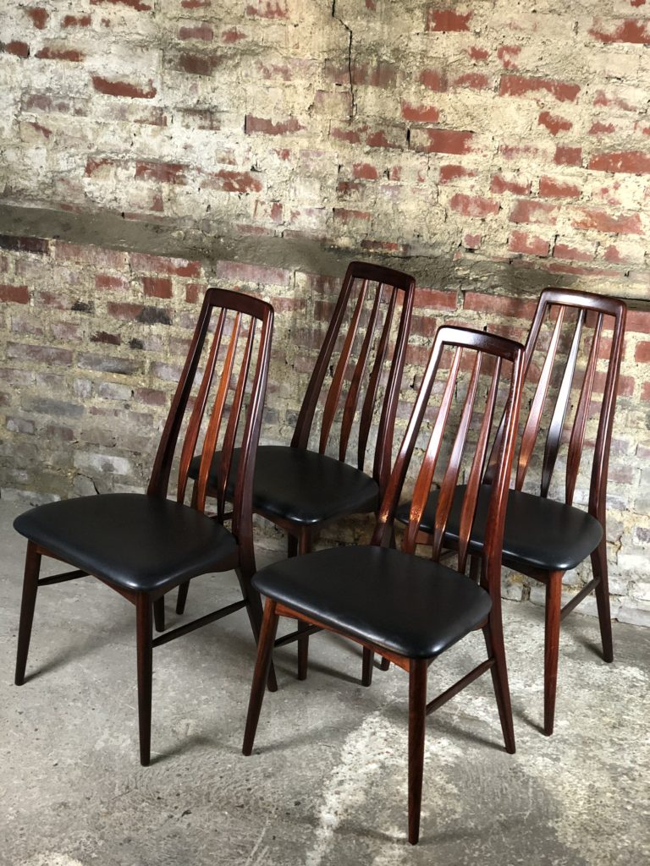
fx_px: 1302
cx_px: 325
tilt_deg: -18.6
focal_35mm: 52
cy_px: 433
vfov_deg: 36.8
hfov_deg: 28.0
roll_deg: -3.6
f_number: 2.4
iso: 160
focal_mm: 6
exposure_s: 1/25
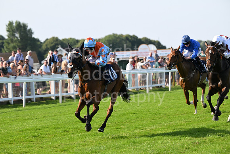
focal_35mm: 180
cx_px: 115
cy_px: 77
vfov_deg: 7.6
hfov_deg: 11.4
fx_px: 1150
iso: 400
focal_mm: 180
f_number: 5.6
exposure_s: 1/1250
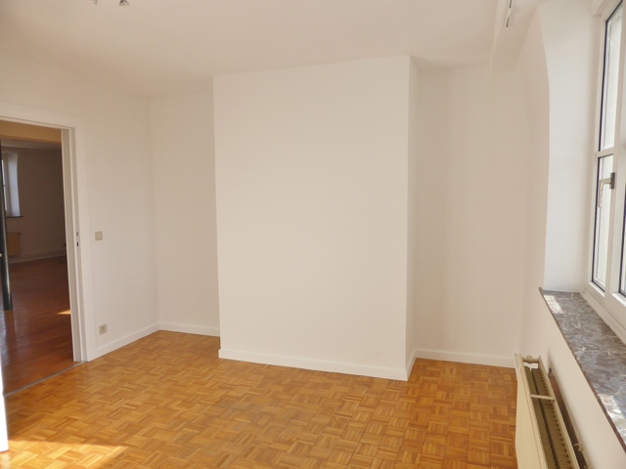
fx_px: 434
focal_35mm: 24
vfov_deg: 56.8
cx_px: 313
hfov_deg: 71.6
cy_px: 234
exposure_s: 1/250
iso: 100
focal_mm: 4.3
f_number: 3.3
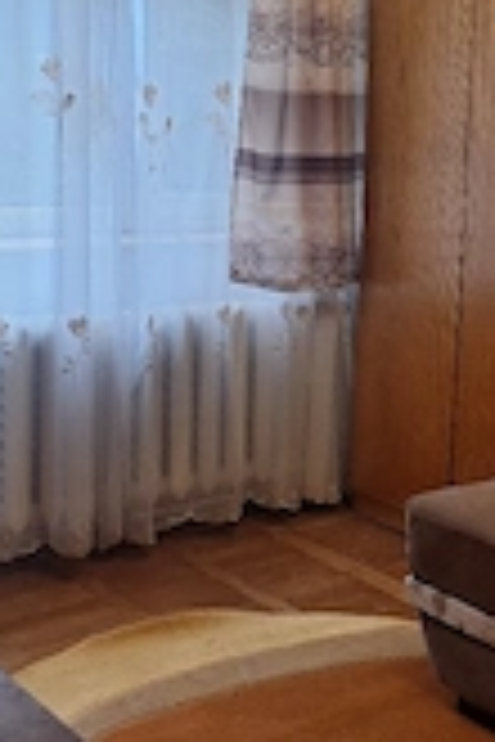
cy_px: 261
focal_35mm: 58
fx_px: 1196
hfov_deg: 22.7
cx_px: 454
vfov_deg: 34.2
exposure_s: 1/50
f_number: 1.8
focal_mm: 5.54
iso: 125
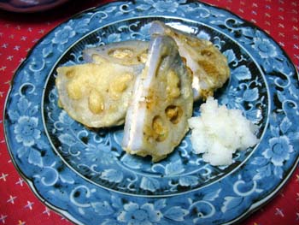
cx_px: 150
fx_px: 303
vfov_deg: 40.7
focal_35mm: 35
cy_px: 112
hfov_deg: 52.6
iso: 80
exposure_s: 1/8
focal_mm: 5.8
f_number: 2.8
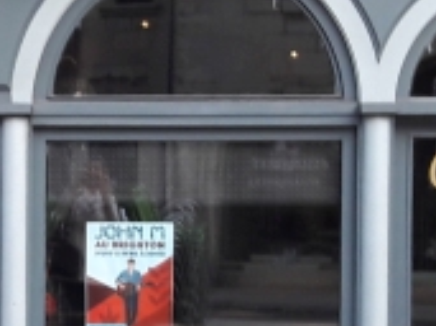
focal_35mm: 168
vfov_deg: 8.8
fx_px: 2115
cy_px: 257
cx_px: 15
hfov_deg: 11.7
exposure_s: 1/100
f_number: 1.9
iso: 50
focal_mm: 3.7
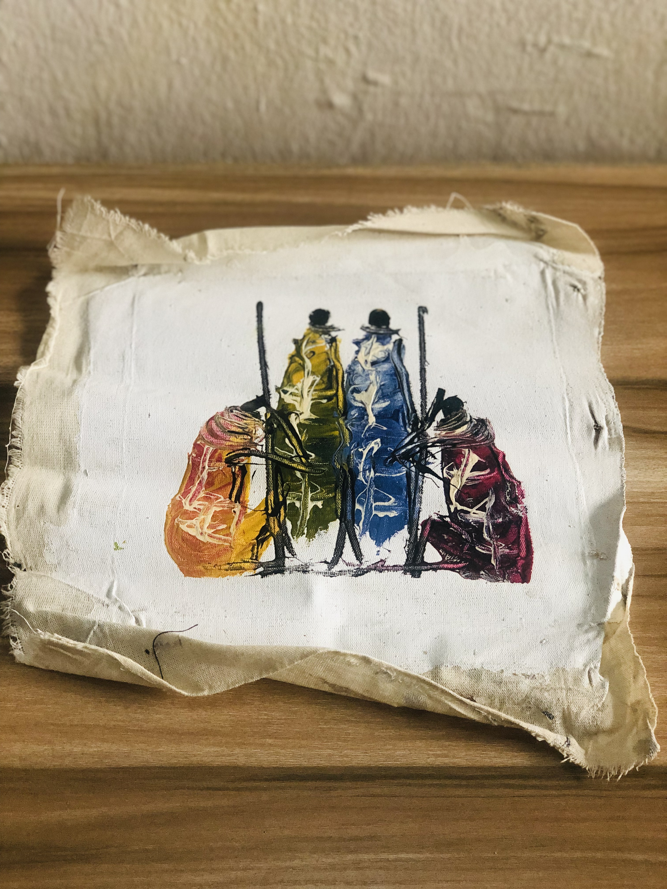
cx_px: 334
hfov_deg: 28.0
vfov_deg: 36.8
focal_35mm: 52
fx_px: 1336
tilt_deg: -54.8
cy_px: 444
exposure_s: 1/25
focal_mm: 6
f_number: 2.4
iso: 160
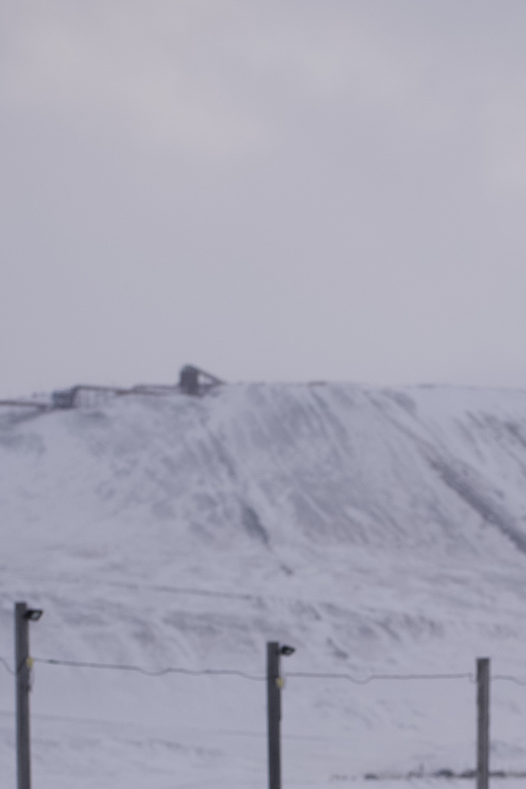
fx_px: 2717
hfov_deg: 11.0
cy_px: 793
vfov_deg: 16.2
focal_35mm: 124
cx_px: 491
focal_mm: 50
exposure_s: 1/2000
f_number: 2.5
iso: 500
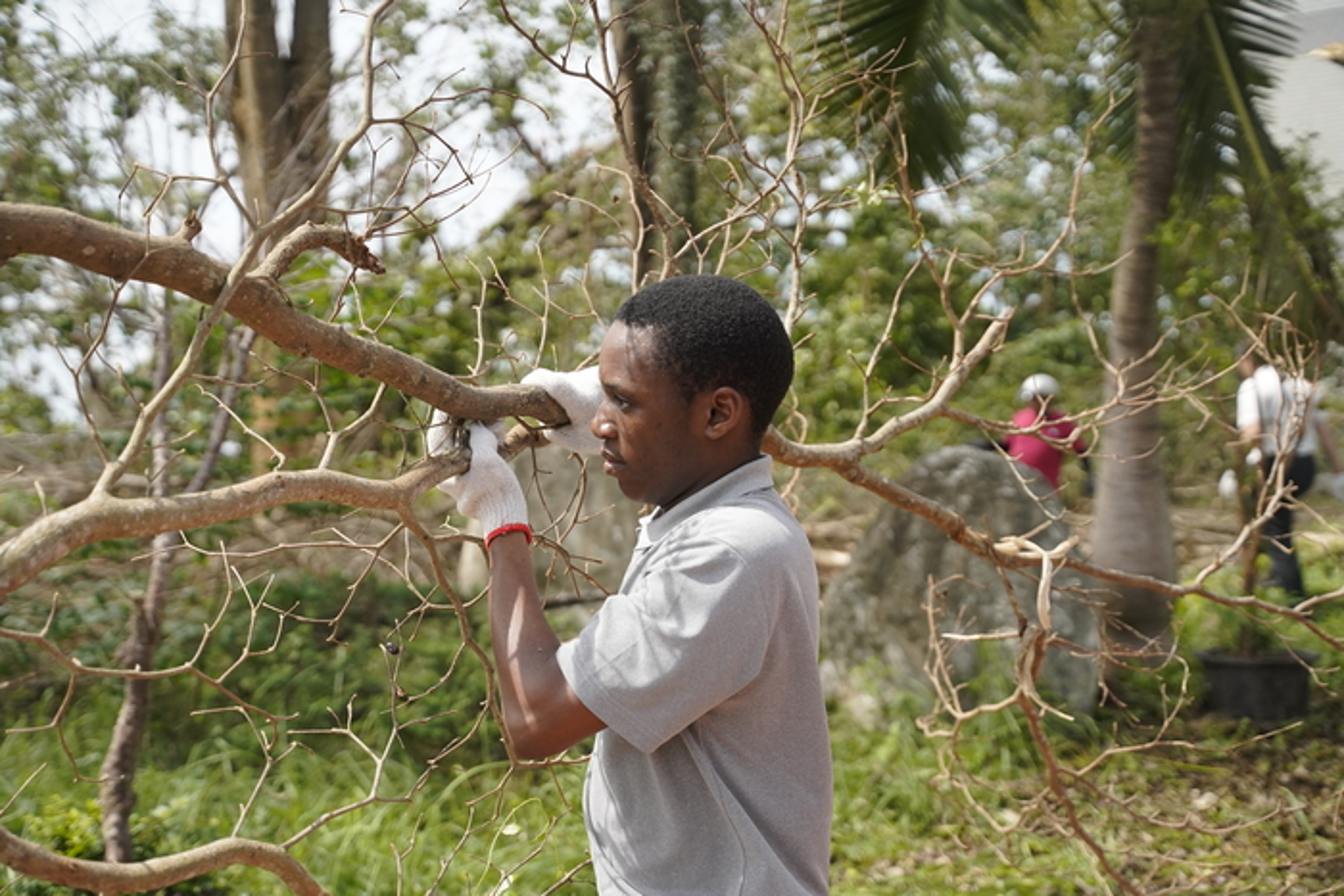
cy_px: 448
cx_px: 672
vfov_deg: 27.0
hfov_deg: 39.6
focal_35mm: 50
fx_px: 1867
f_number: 3.5
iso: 1250
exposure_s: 1/6400
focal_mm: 50
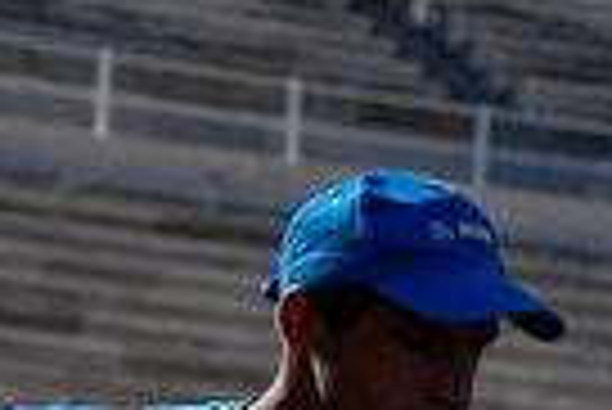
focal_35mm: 338
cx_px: 2286
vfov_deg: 4.1
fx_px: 5752
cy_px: 333
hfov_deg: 5.4
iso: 100
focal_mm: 45
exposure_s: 1/2000
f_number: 4
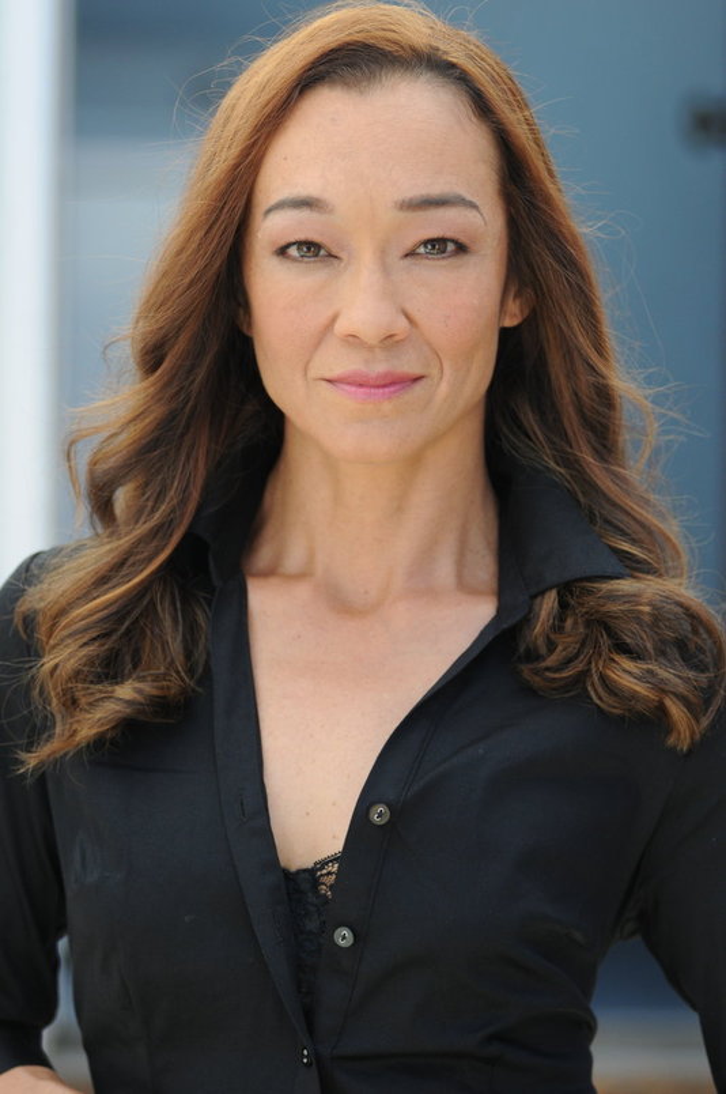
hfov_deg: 8.2
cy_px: 547
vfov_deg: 12.2
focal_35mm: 168
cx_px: 363
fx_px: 5095
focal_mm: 112
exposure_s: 1/1000
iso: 400
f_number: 2.8
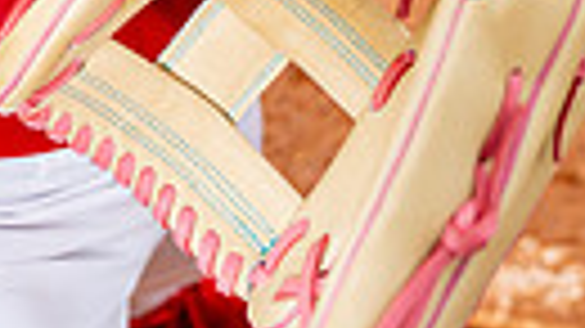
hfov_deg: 16.4
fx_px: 2031
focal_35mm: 131
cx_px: 220
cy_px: -593
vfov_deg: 8.1
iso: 100
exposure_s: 1/250
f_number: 4
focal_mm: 36
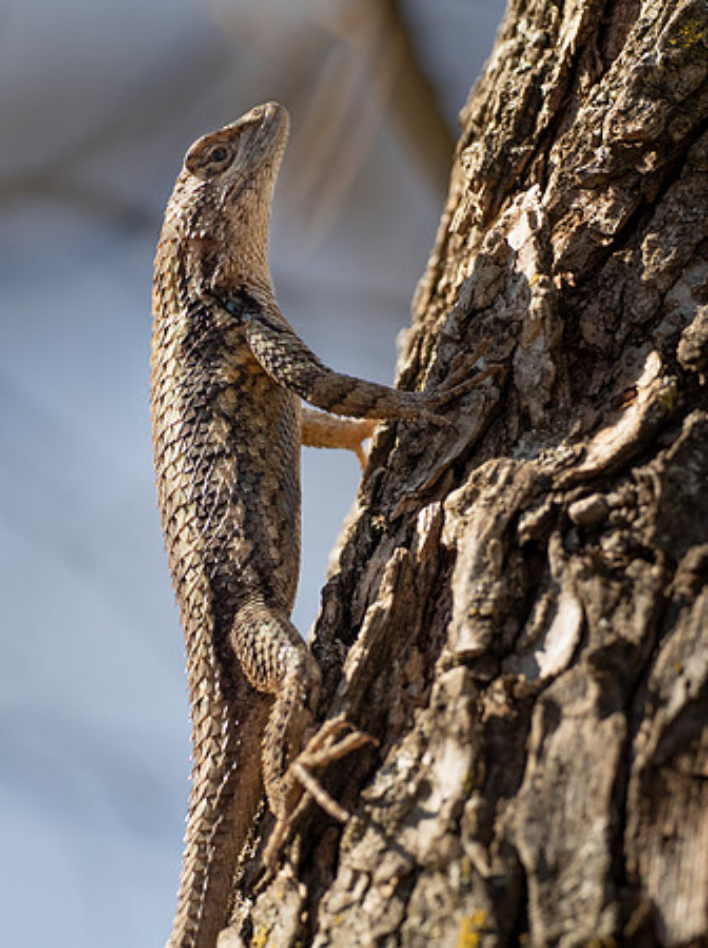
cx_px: 288
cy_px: 434
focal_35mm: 869
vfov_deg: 2.3
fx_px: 23763
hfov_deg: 1.7
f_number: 4
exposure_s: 1/1000
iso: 320
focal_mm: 300
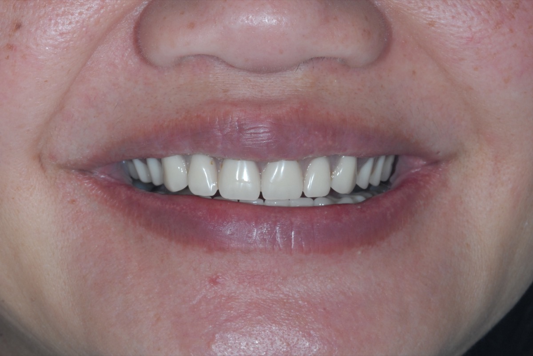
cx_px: 266
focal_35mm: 158
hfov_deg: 13.0
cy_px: 178
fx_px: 2332
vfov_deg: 8.7
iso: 400
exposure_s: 1/60
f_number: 22
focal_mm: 105
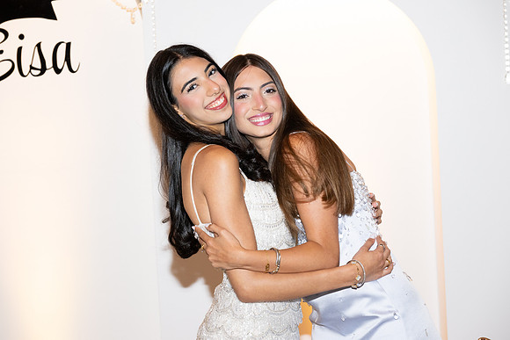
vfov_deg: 19.7
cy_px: 170
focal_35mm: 69
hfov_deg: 29.2
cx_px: 255
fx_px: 978
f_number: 5.6
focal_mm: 69
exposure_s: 1/80
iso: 1000
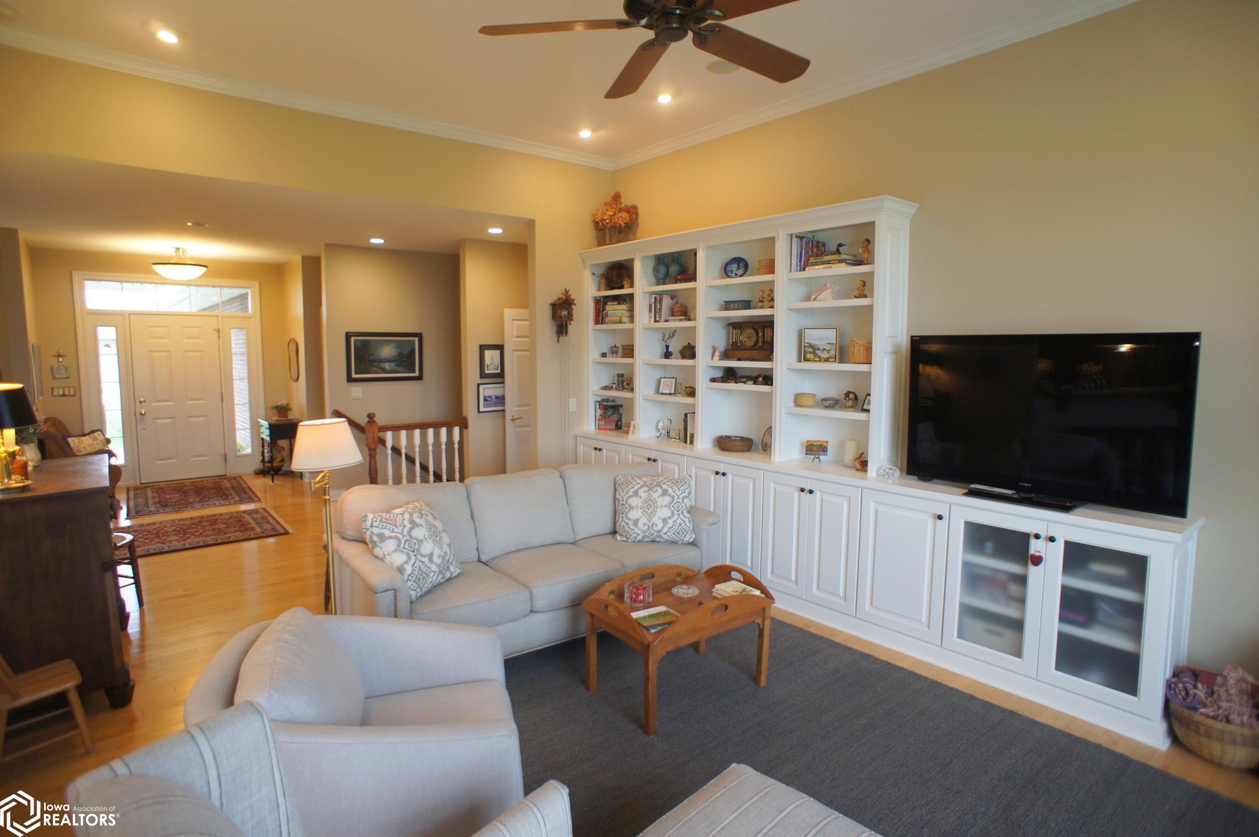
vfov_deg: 53.0
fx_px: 838
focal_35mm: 24
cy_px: 418
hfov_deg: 73.8
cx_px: 630
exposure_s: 1/30
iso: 200
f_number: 3.2
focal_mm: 16
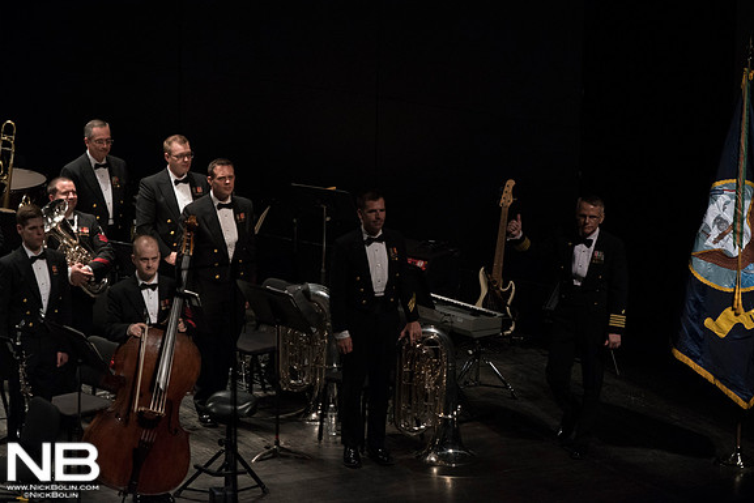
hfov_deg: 9.8
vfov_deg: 6.5
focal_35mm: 211
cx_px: 378
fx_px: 4420
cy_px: 252
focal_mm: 210
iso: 4000
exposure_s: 1/400
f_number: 5.6
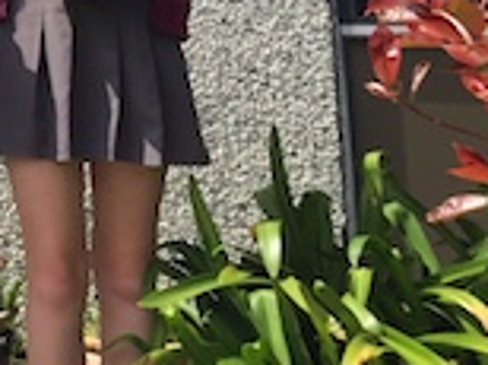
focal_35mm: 113
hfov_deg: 15.3
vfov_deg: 12.2
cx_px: -358
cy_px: -241
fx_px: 1591
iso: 32
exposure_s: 1/1364
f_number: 2.2
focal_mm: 4.15
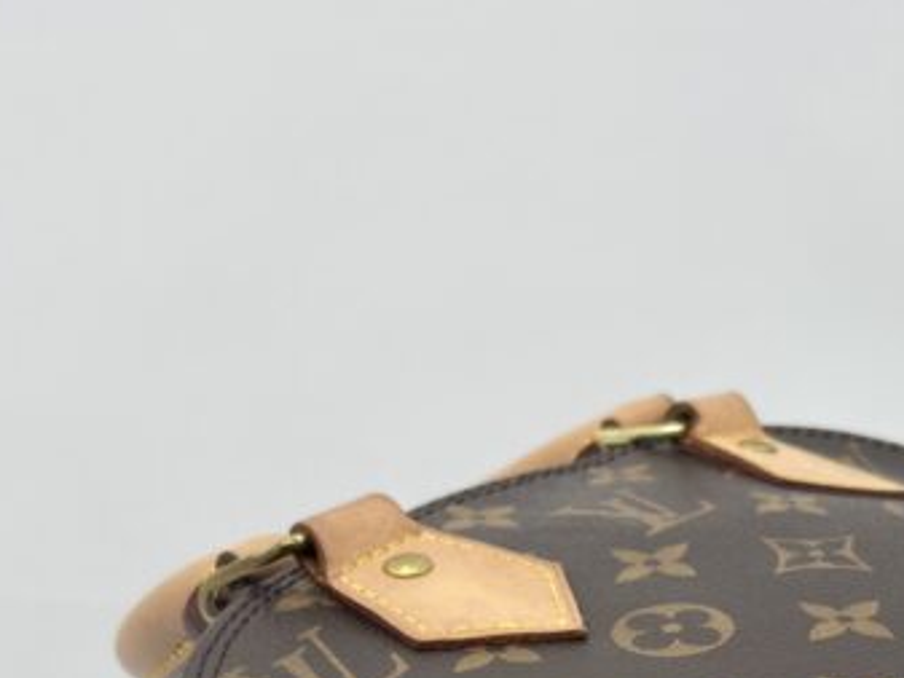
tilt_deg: -25.2
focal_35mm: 79
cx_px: 786
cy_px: 844
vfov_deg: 17.7
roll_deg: +0.0
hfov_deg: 24.1
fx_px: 2064
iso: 32
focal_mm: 5.7
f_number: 1.5
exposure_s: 1/108
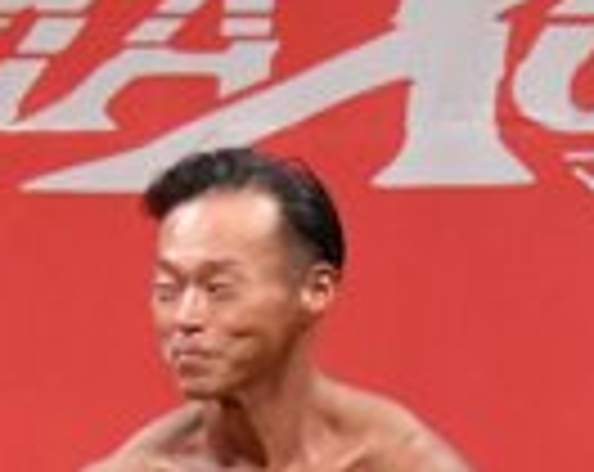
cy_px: 1065
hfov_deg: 1.7
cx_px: 16
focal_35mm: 1116
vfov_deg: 1.4
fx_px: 19576
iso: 8000
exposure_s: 1/400
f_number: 5.6
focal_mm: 135
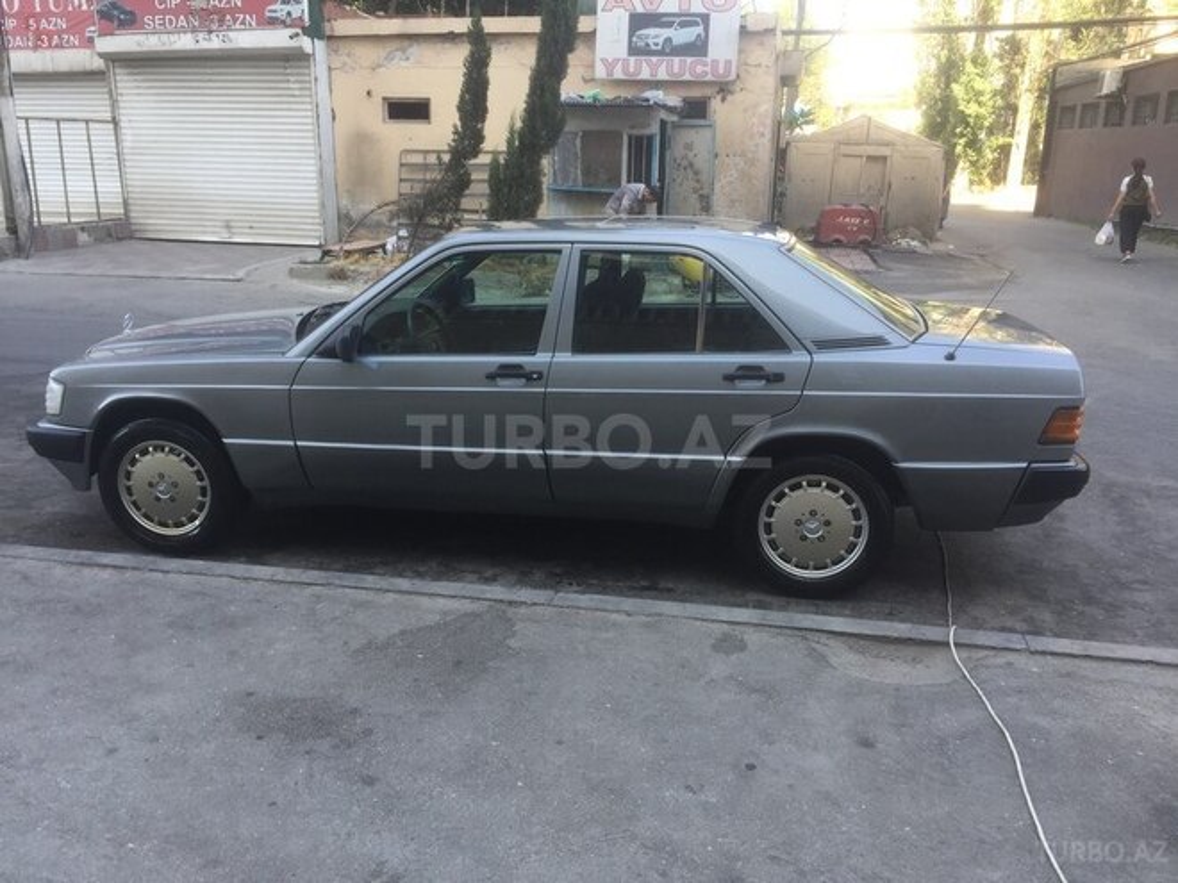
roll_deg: -1.2
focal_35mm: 29
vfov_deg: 48.2
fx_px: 987
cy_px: 442
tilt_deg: -14.8
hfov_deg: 61.7
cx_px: 589
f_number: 2.2
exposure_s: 1/181
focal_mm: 4.15
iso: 32
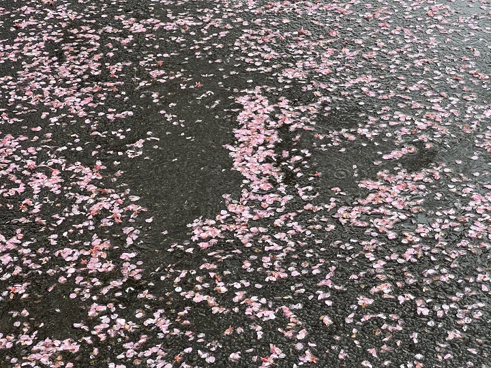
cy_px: 184
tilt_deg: -33.9
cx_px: 246
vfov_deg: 19.1
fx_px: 1092
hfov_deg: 25.3
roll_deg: +3.0
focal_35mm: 77
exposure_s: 1/69
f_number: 2.8
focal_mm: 9
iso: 200
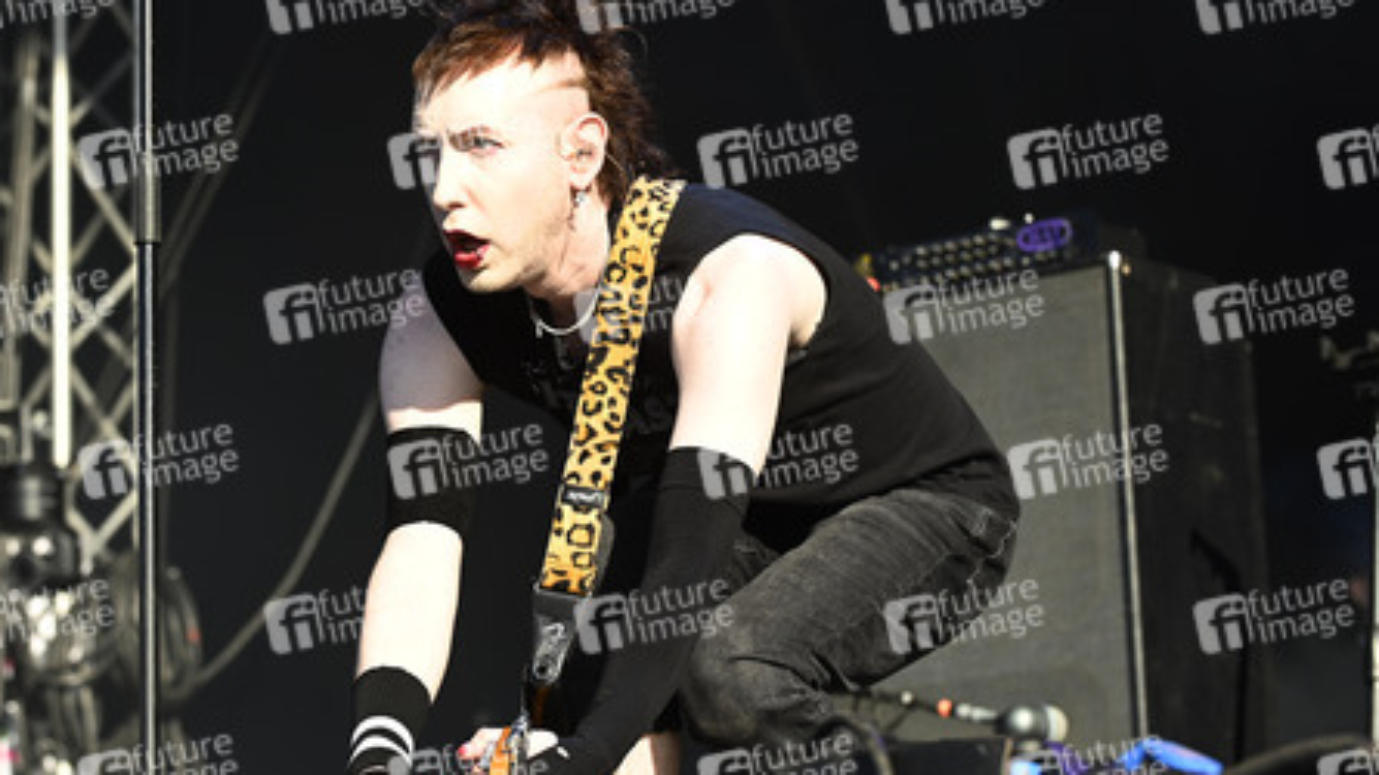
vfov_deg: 11.6
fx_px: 3802
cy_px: 384
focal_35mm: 104
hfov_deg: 20.6
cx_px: 696
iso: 200
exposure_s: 1/500
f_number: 5.6
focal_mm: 98
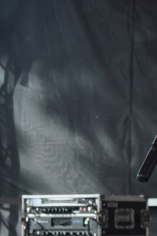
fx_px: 1508
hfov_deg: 5.8
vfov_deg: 8.9
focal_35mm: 230
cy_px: 175
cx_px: 306
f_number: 6.3
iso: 200
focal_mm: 38
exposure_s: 1/160
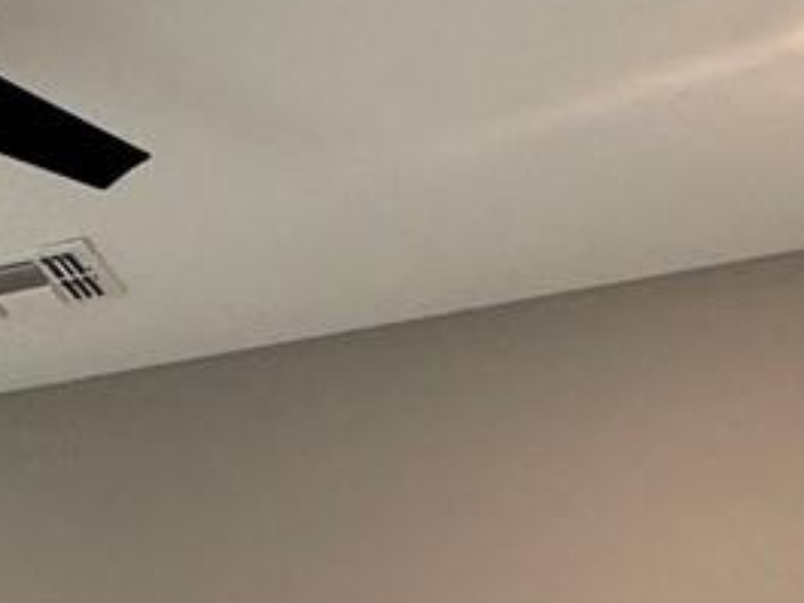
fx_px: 1974
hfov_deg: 19.6
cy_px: 1102
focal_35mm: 85
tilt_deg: -2.6
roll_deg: -0.1
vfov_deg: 15.0
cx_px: -454
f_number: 2.2
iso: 200
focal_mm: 2.22
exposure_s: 1/120
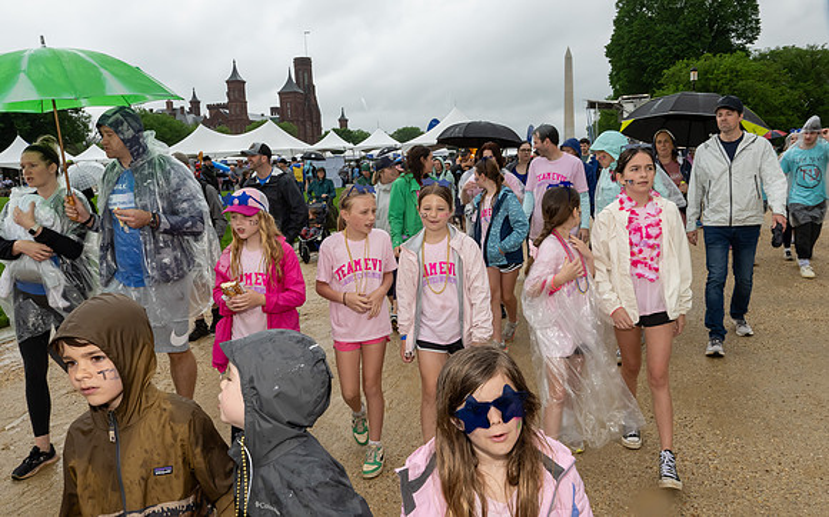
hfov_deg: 66.2
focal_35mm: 28
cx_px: 414
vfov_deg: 44.3
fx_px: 636
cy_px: 251
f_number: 10
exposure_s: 1/250
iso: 640
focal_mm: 18
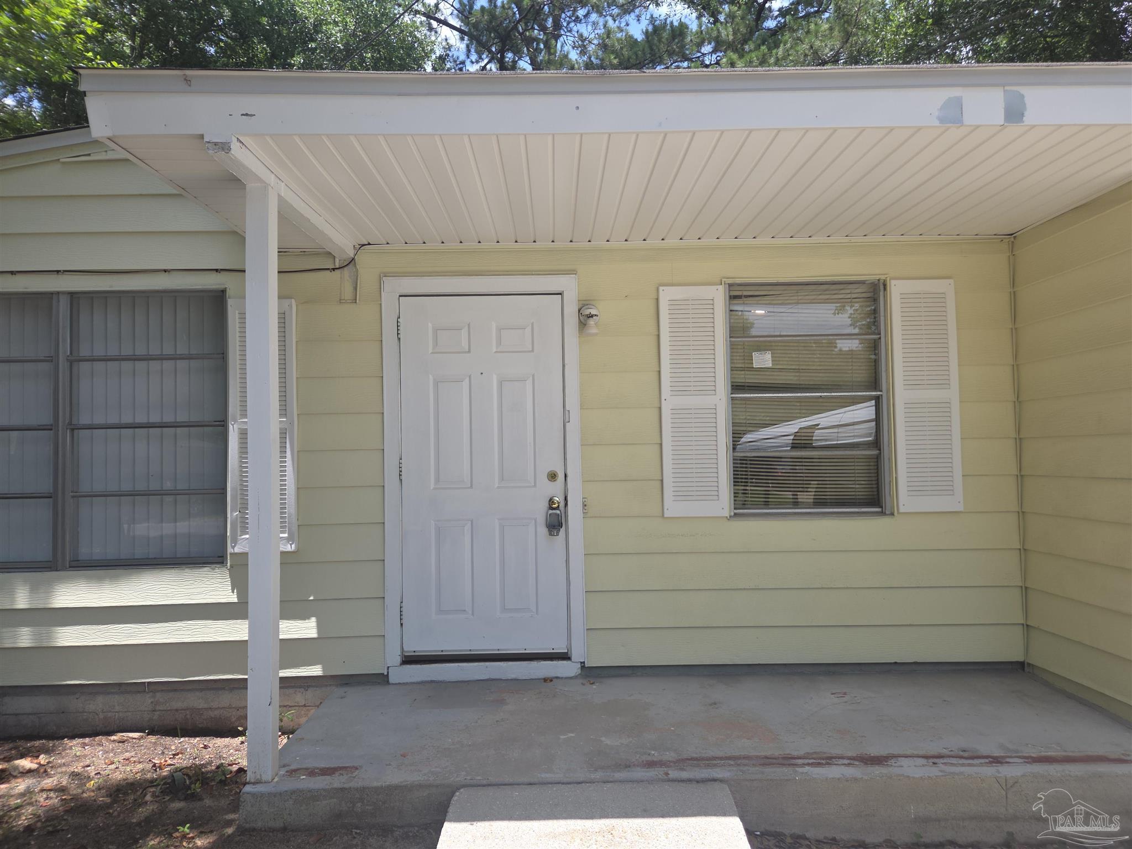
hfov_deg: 73.9
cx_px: 566
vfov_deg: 58.9
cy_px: 424
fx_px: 752
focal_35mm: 23
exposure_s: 1/744
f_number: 1.8
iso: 25
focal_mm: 5.4
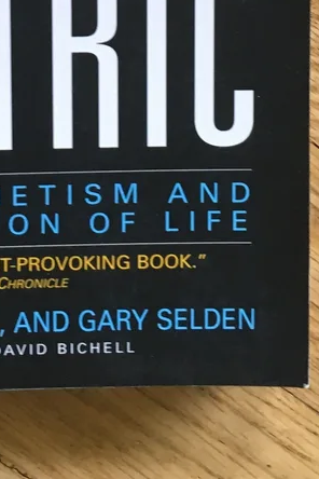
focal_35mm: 95
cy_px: -121
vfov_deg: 19.9
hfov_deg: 14.2
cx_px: 28
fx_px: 1263
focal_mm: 4.15
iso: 100
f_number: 2.2
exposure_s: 1/30
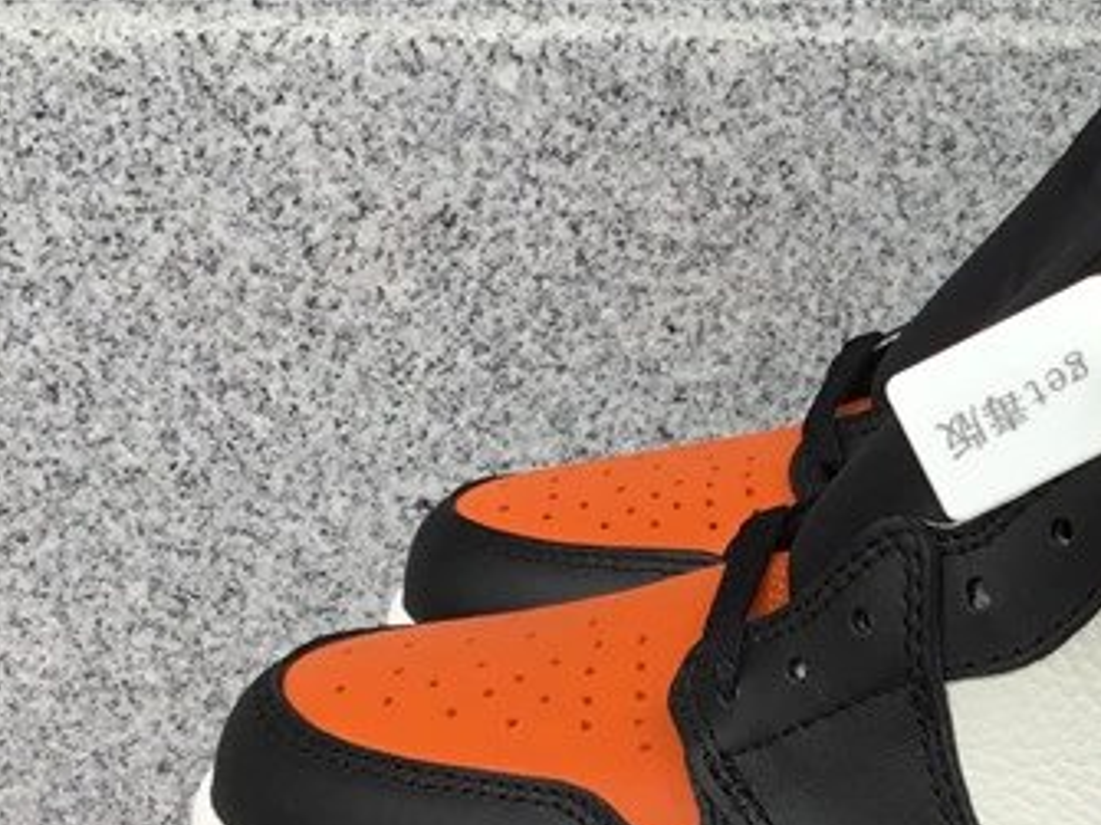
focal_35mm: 73
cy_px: 772
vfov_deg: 19.7
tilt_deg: -24.4
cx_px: 1071
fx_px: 2321
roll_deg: +0.1
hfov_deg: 25.5
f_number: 2.4
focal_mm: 3.3
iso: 32
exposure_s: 1/100
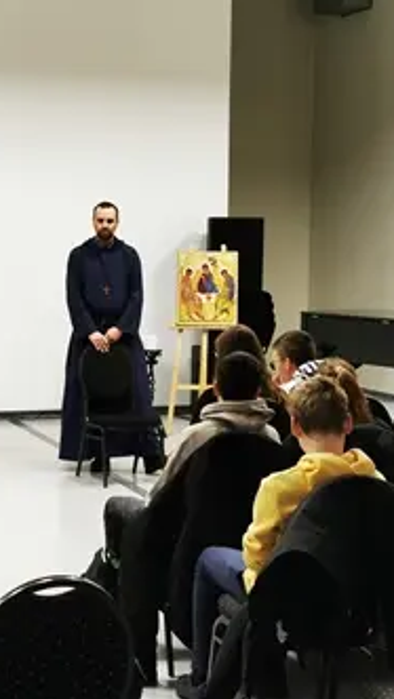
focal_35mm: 75
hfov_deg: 15.9
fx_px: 1392
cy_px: 350
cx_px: 38
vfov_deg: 28.2
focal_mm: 5.56
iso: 250
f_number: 1.6
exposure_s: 1/50
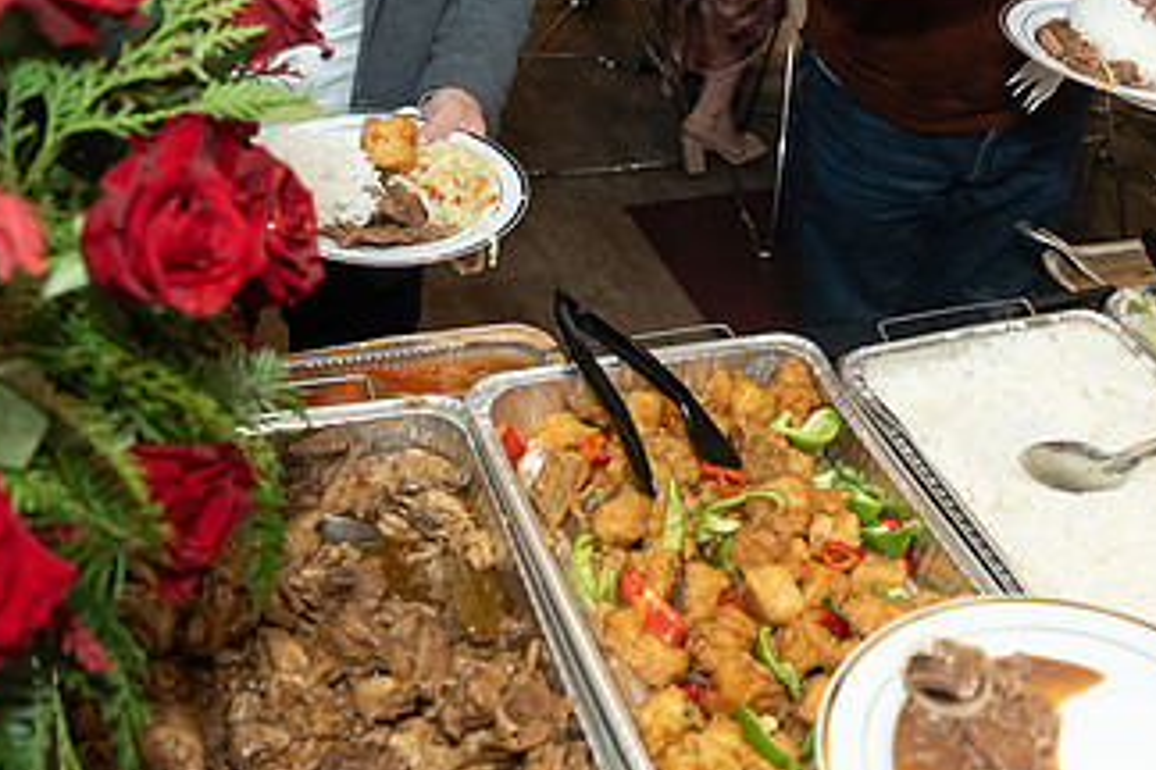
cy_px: 291
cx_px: 924
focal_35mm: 43
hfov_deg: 43.3
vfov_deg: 31.1
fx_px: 1381
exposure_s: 1/100
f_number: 3.5
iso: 1600
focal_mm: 24
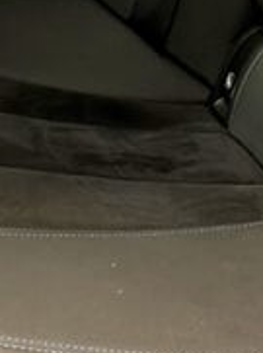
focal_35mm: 141
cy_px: -36
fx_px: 1433
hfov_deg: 10.1
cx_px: 417
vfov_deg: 13.7
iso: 1250
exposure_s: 1/25
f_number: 1.8
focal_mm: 6.93
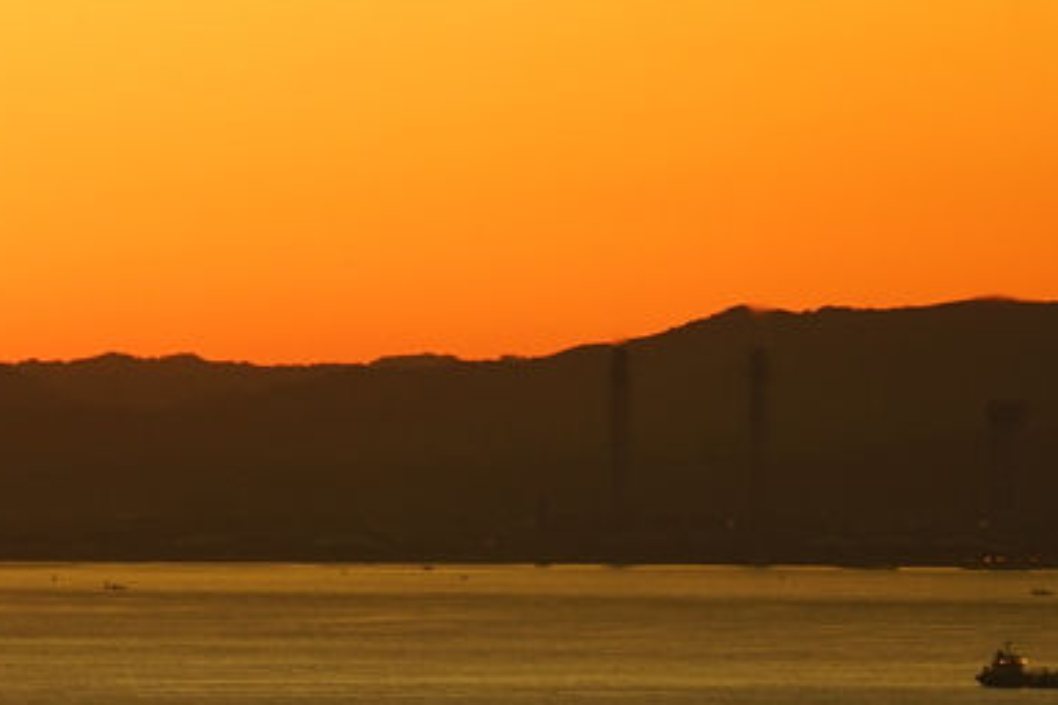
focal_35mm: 776
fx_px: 22804
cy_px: 311
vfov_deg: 1.8
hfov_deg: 2.7
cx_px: 94
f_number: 5.6
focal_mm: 248
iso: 400
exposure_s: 1/250
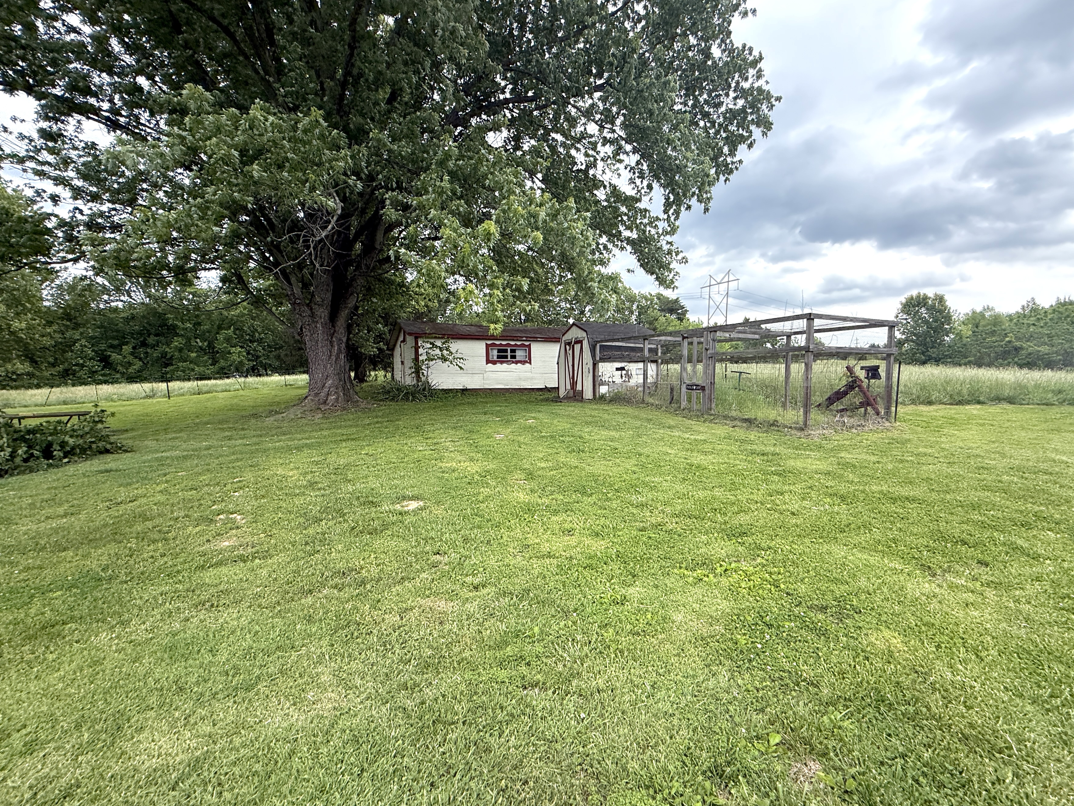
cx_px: 575
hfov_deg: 94.3
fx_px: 496
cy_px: 425
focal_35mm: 16
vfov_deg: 78.0
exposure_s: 1/413
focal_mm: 2.22
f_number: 2.2
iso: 64
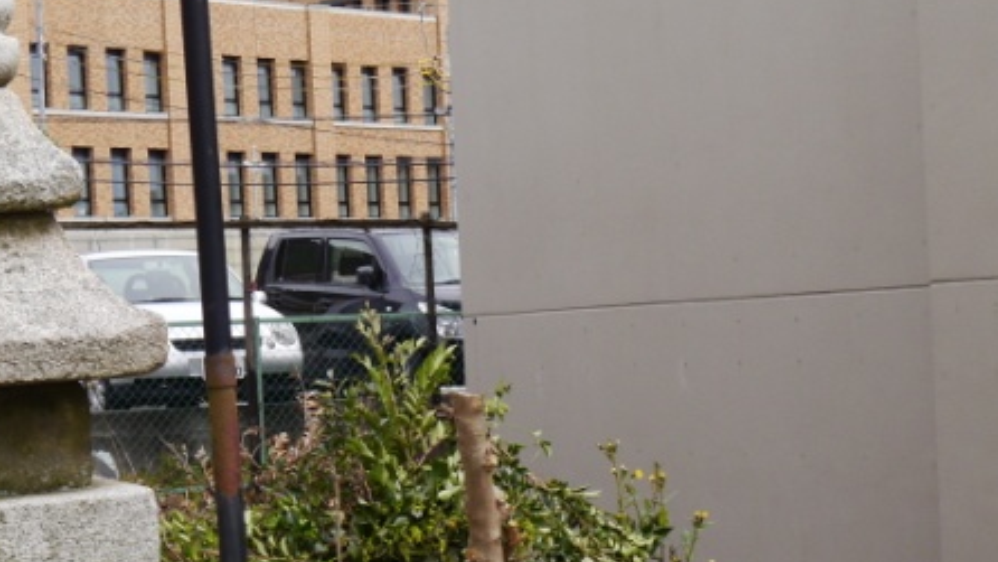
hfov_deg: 20.2
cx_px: 723
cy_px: 434
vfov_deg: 11.5
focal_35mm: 105
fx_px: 2779
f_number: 7.1
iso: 160
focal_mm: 21
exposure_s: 1/250
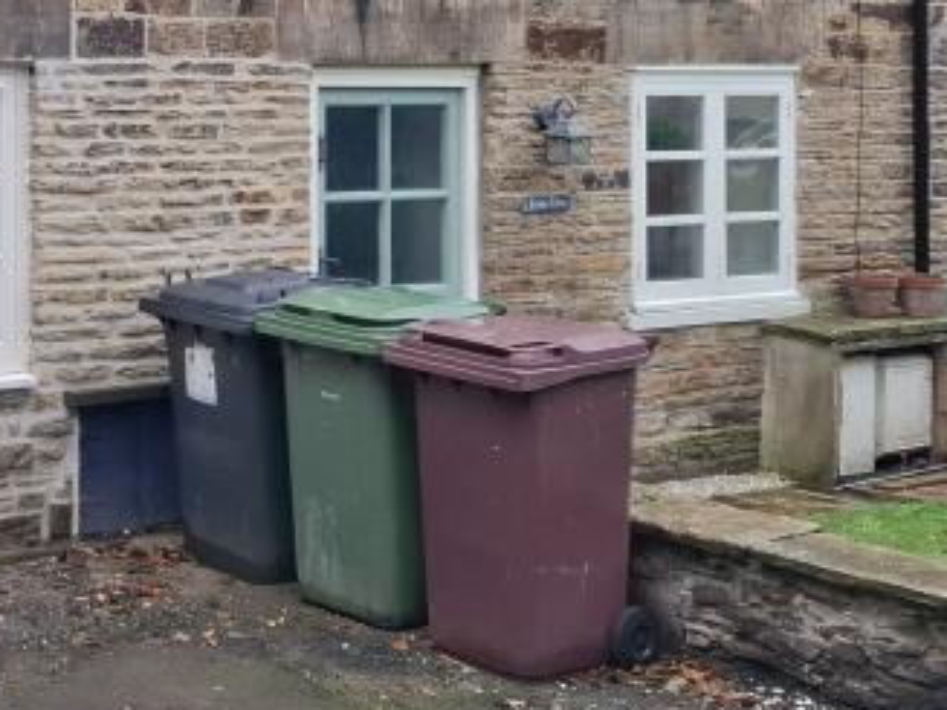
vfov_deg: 19.7
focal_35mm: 72
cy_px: -46
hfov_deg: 23.7
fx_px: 1969
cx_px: -304
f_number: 1.8
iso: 50
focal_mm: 5.54
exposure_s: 1/263
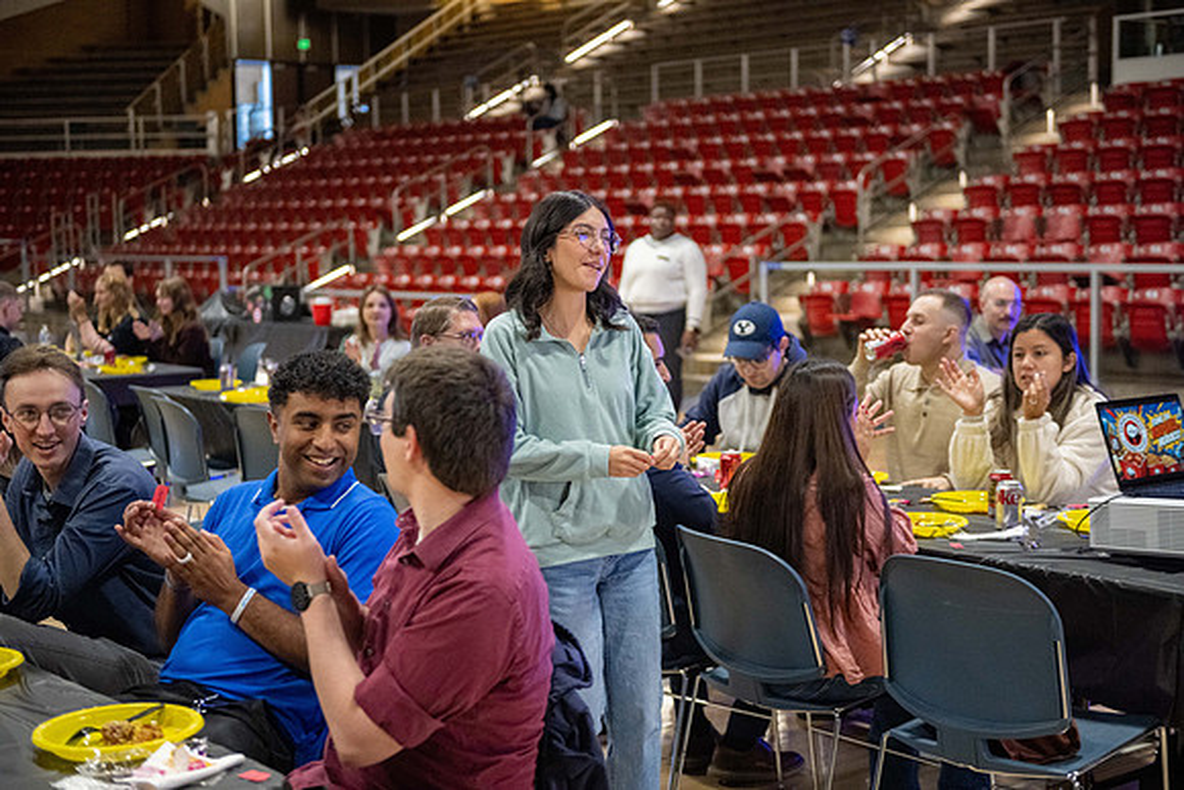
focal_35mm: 55
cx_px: 592
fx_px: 1809
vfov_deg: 24.6
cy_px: 395
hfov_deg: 36.2
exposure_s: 1/250
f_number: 2.8
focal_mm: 55
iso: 5000
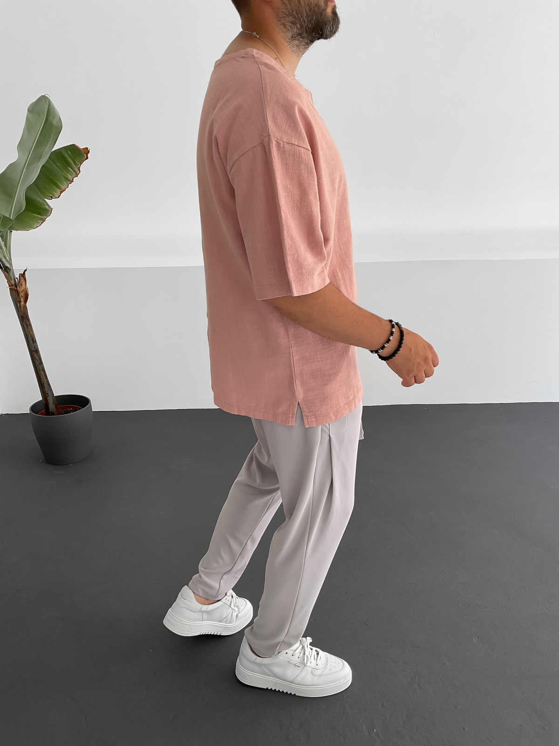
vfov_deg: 61.7
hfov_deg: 48.2
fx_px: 624
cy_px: 373
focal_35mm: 29
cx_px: 280
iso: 25
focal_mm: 3
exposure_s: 1/120
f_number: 1.8
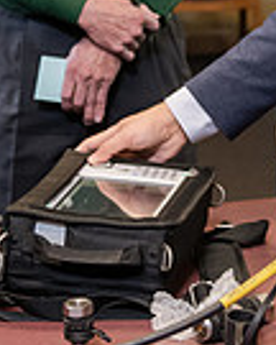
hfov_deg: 9.1
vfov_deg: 11.2
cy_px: -55
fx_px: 1736
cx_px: 166
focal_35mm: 170
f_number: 3.5
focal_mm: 42
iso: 1250
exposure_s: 1/160
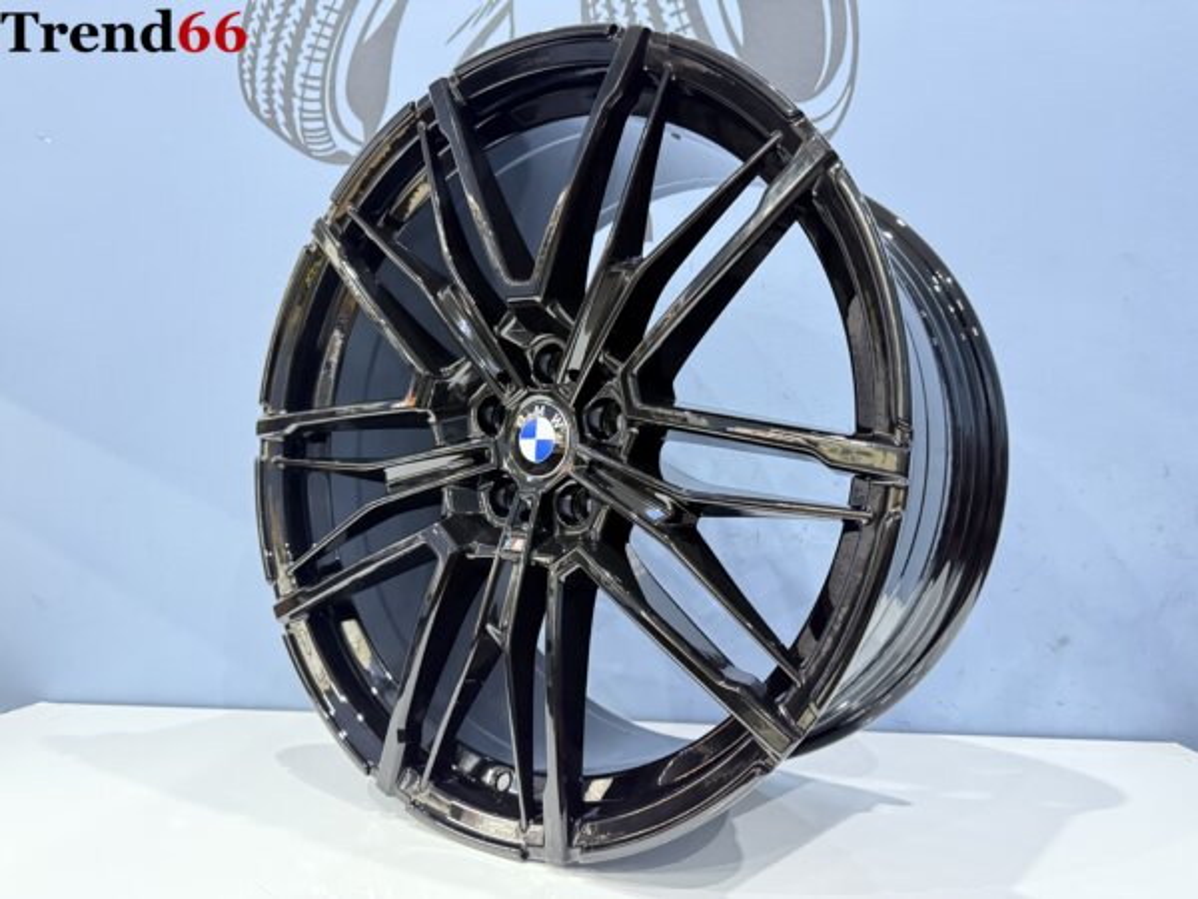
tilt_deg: +3.7
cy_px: 450
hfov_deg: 71.6
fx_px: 831
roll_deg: -0.8
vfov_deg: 56.8
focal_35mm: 24
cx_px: 599
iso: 1600
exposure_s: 1/25
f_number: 1.78
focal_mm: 6.76
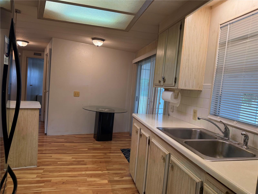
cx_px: 129
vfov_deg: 56.8
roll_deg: -4.2
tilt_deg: -3.8
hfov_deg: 71.6
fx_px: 179
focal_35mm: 24
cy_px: 97
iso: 200
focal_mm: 6.76
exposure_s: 1/120
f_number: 1.78
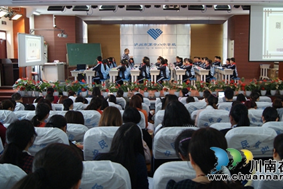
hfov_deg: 49.4
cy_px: 81
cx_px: 160
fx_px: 307
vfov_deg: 34.2
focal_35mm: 39
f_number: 4
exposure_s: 1/20
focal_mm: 22
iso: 400
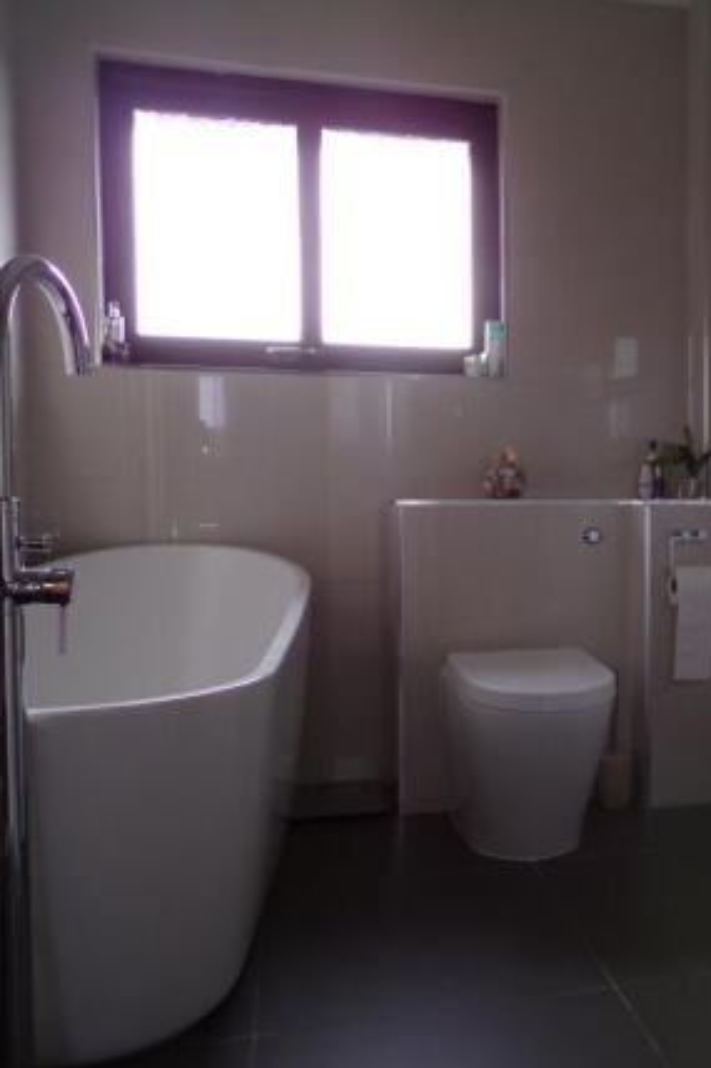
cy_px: 543
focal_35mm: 34
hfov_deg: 37.5
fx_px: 1008
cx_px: 568
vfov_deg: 55.8
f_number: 3
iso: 100
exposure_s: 1/42
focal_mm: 4.3
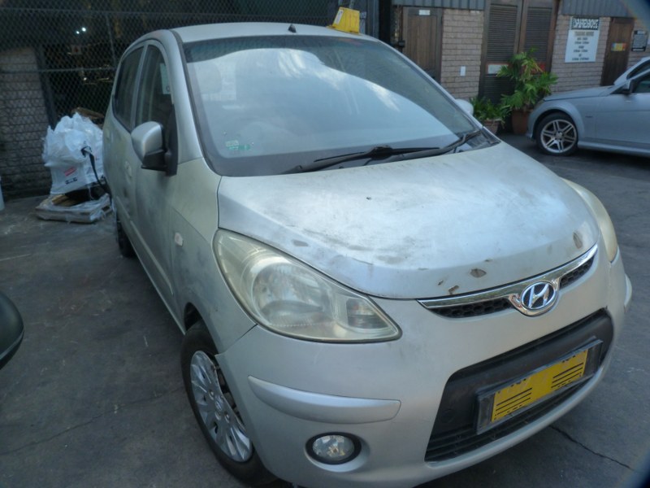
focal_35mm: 25
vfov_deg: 54.9
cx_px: 325
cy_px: 244
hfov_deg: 69.4
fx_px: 469
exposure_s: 1/125
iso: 125
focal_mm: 4.5
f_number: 4
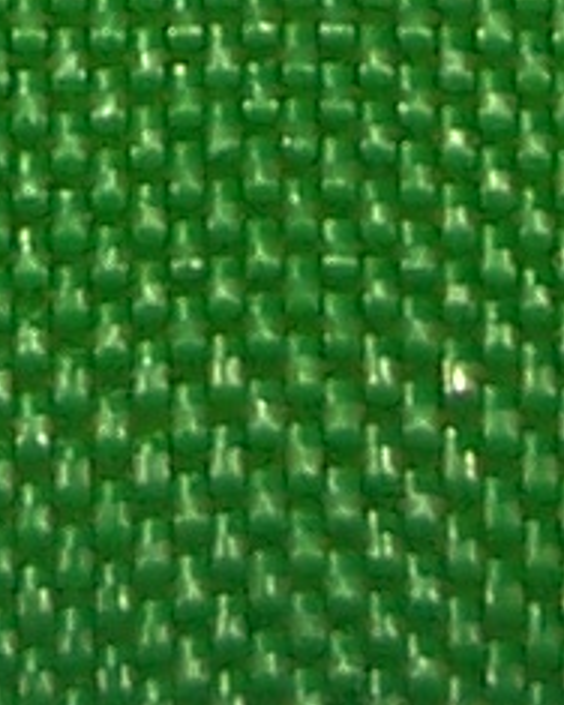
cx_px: -618
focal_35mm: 326
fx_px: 6802
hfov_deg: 4.7
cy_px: -1815
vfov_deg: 5.4
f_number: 2.7
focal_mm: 5.6
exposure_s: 1/60
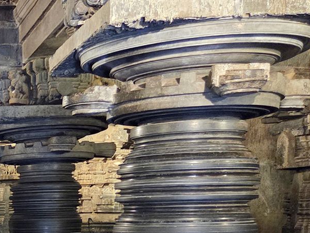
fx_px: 681
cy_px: 303
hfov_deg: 21.8
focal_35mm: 76
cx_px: -142
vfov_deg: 18.1
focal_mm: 5.4
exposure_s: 1/50
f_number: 1.8
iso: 1250
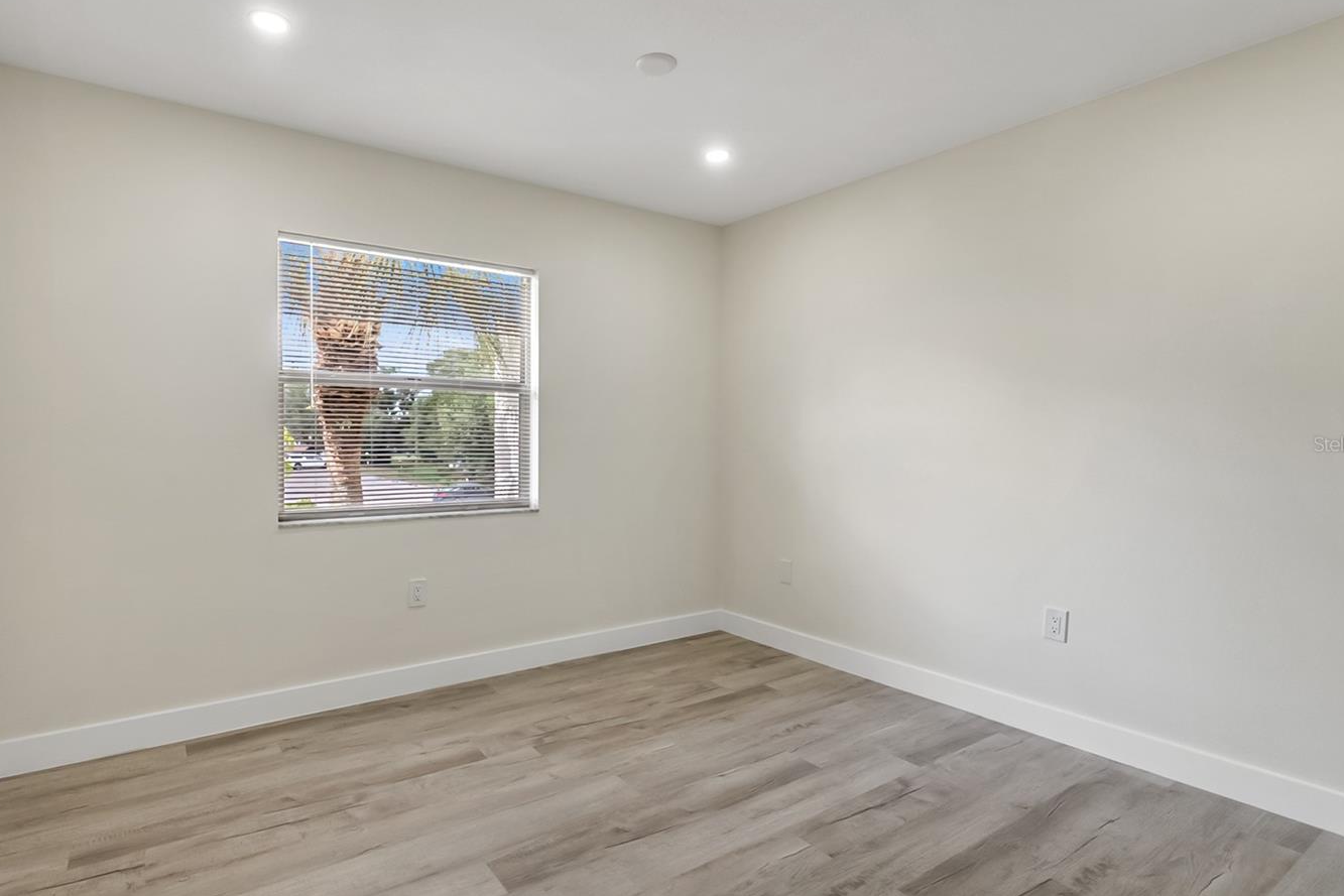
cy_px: 444
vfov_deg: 67.4
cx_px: 597
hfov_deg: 89.6
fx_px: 672
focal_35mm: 18
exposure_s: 1/200
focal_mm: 10
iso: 640
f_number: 5.6
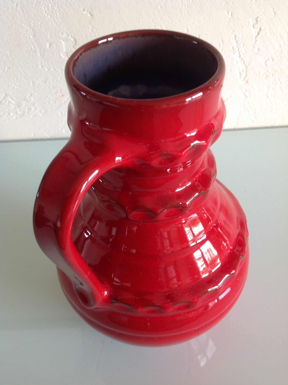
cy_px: 192
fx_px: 389
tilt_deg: -44.0
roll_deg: +4.9
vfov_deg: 52.7
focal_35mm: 35
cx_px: 144
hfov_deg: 40.6
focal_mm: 4.28
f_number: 2.4
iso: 64
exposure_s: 1/15
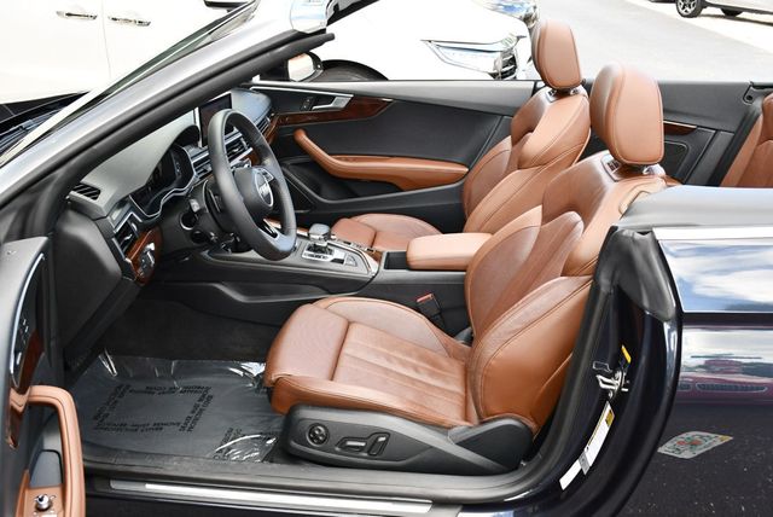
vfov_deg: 36.9
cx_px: 386
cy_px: 258
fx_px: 774
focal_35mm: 36
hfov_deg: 53.1
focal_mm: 18
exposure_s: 1/250
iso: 400
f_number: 4.5
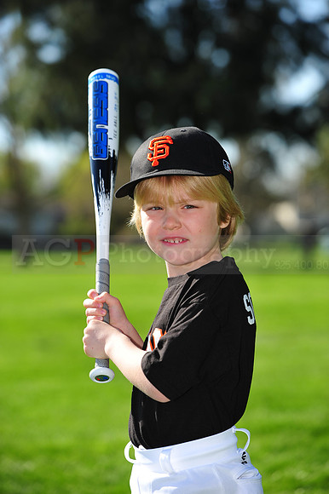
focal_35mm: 112
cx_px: 164
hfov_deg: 12.2
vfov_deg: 18.3
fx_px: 1537
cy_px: 247
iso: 200
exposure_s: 1/1000
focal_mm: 112
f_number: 4.5
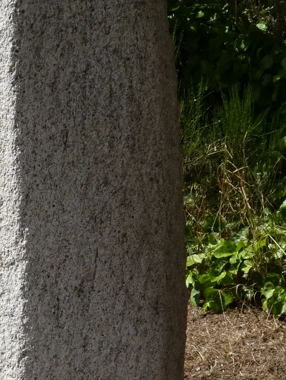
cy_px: 274
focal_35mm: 109
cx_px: 50
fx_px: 1200
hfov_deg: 13.5
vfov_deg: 18.0
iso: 80
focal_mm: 9.5
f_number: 5.6
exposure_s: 1/250
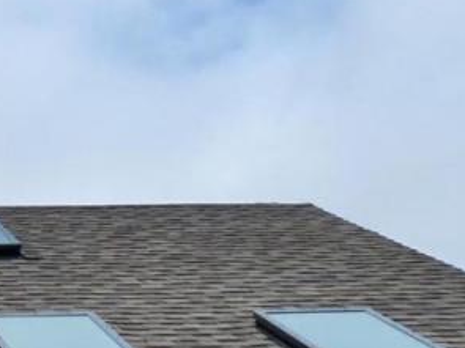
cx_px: -236
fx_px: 1678
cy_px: 208
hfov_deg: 14.7
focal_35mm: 125
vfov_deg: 11.8
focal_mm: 6.4
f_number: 4
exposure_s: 1/800
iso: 160
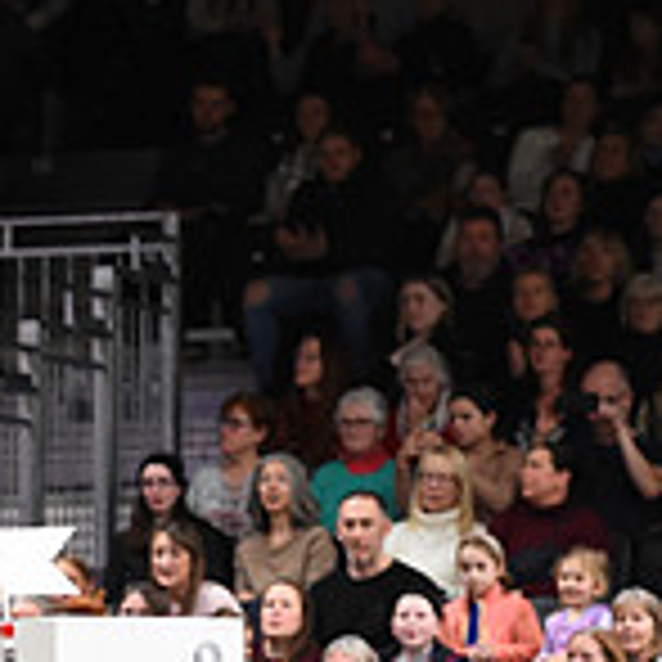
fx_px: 10515
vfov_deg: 3.6
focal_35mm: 486
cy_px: 680
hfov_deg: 3.6
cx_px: -608
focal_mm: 145
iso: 5000
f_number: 4
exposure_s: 1/800
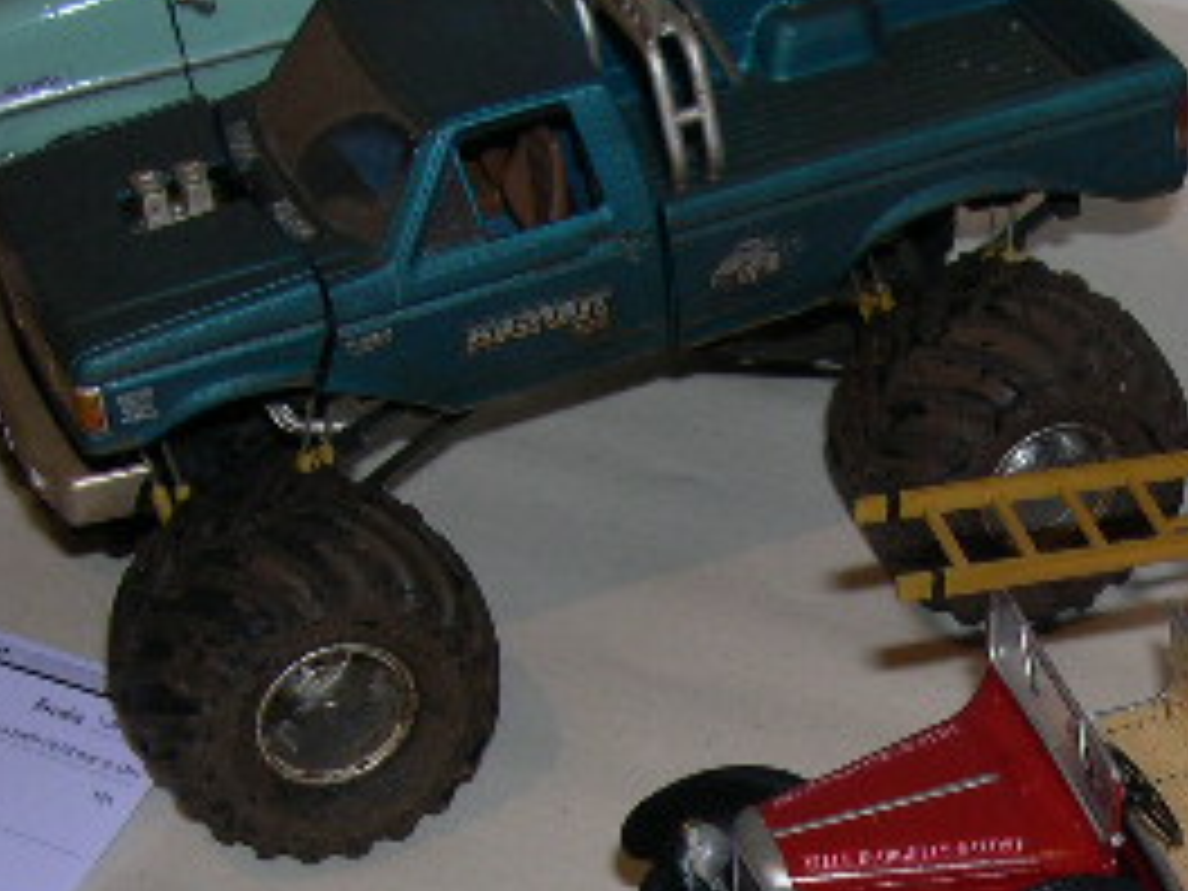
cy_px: 1012
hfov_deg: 20.8
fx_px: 3157
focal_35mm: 92
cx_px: 1125
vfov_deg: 15.6
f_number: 7.6
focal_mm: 8
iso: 100
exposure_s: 1/30
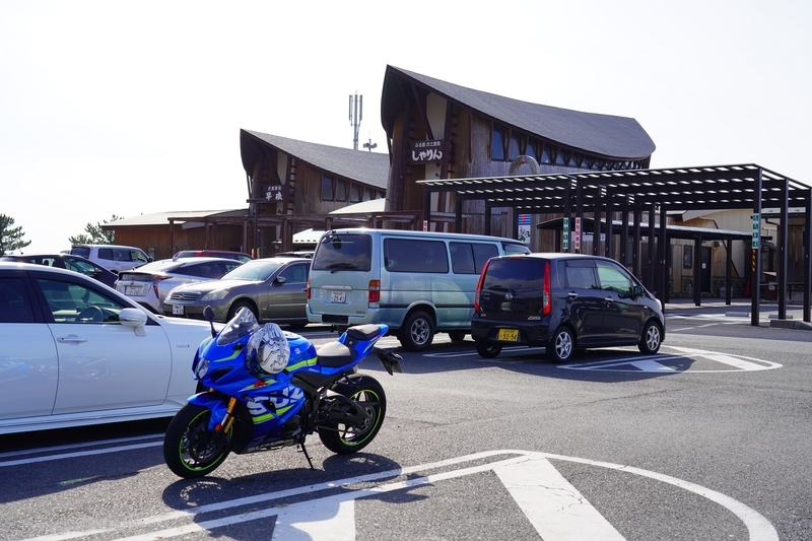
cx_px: 406
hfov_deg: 41.1
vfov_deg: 28.1
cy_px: 270
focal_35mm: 48
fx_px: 1082
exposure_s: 1/500
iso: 100
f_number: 5.6
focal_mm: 48
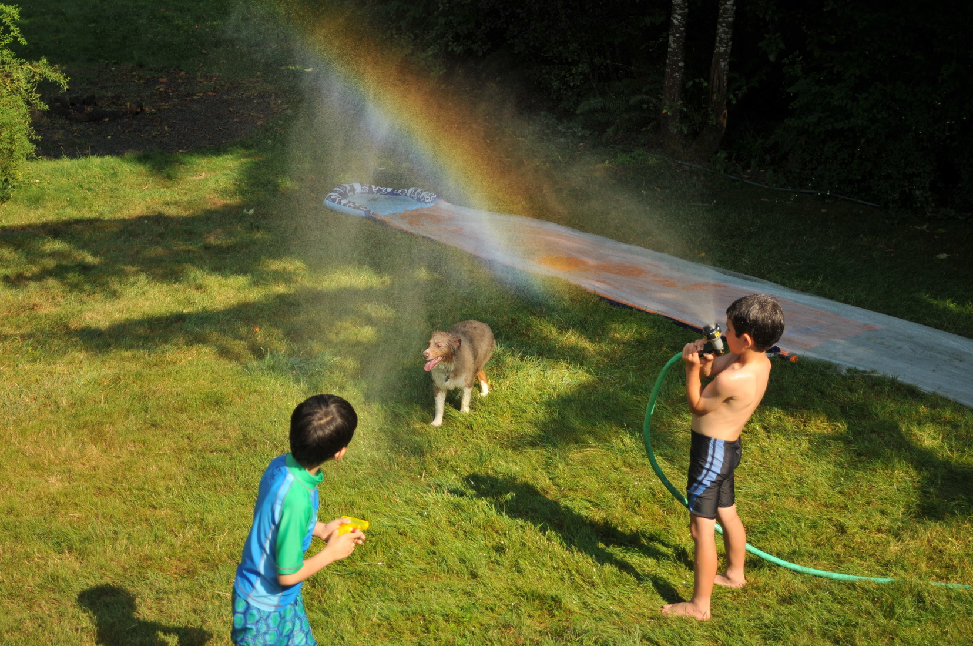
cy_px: 323
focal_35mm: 60
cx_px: 486
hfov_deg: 33.4
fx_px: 1619
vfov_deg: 22.6
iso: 200
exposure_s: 1/640
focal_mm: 40
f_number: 5.3
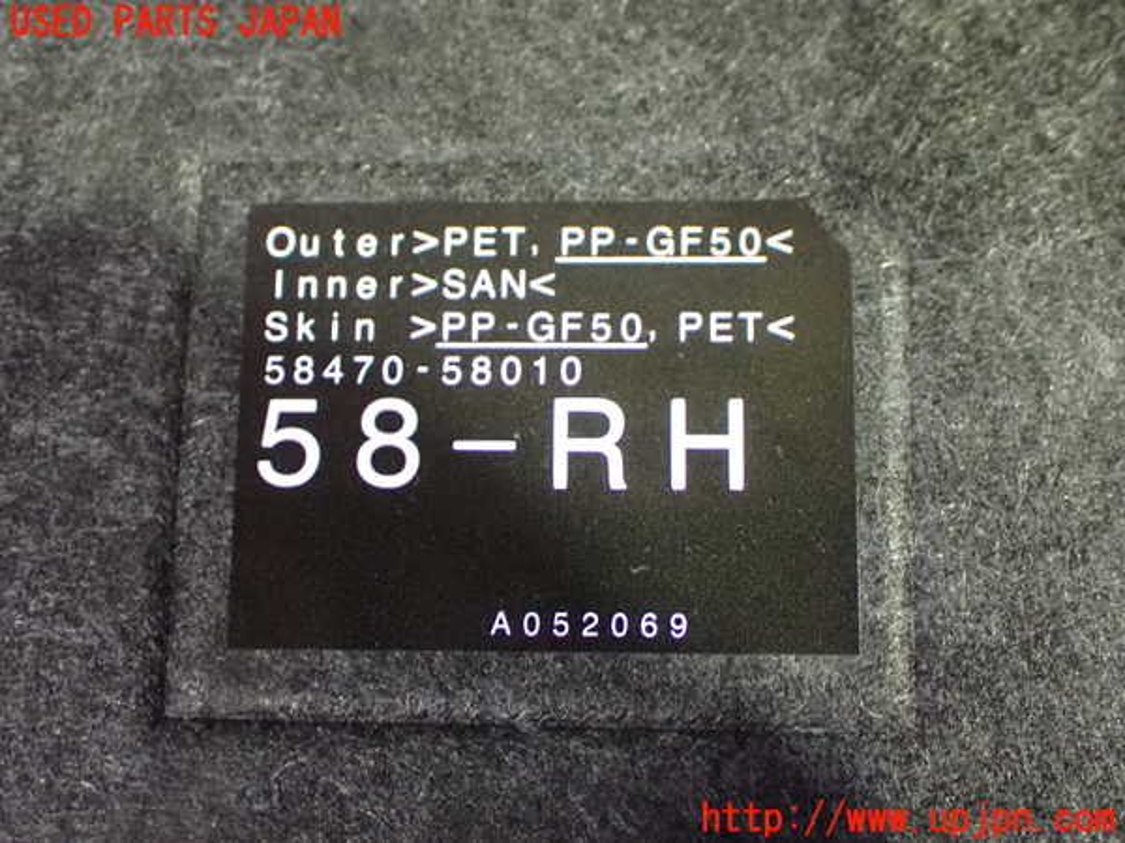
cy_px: 422
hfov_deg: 40.4
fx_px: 1527
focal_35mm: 47
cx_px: 562
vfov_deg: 30.9
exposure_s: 1/20
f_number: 3.1
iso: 1600
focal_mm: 8.4
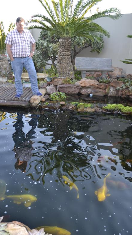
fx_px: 180
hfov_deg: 40.0
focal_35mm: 29
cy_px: 115
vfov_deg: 66.1
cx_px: 53
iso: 220
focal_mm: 18
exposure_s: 1/125
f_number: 4
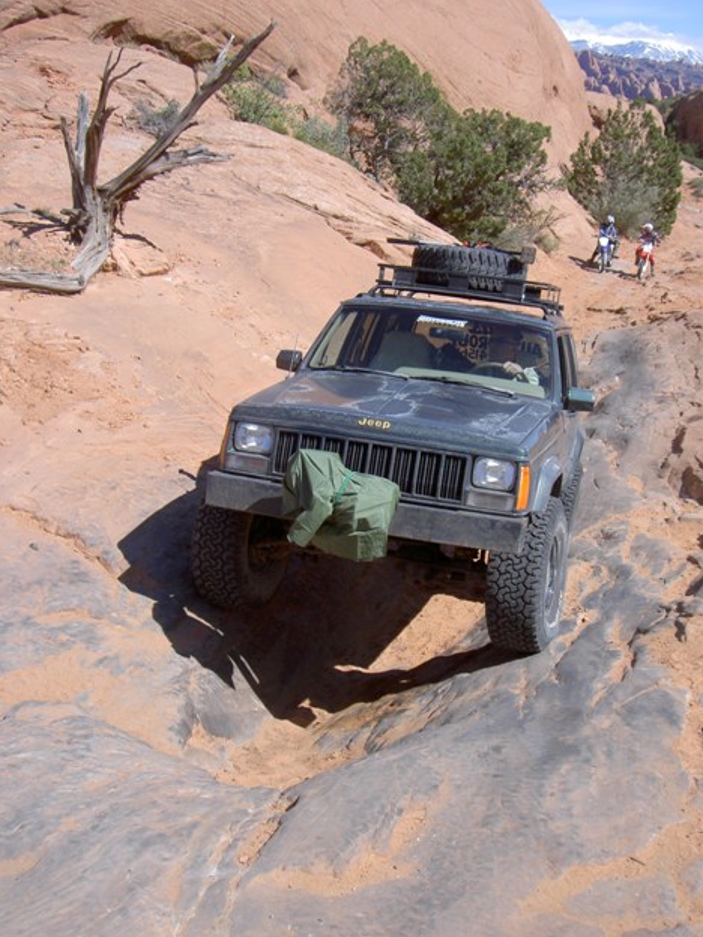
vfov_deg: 46.8
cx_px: 359
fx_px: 1083
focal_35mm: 40
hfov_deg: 36.0
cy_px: 473
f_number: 4.7
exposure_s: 1/400
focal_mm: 8
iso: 100
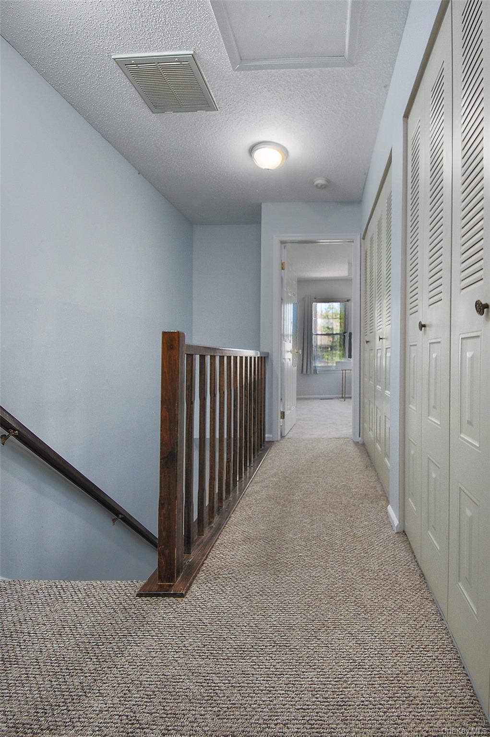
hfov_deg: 77.2
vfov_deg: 100.4
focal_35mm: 15
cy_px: 368
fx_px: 307
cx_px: 245
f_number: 14
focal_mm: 10
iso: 400
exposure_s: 1/80
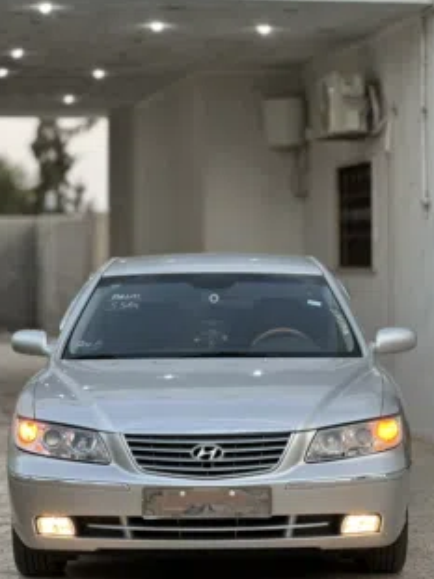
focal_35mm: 99
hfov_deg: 14.9
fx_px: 1656
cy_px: 227
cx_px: 212
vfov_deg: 19.8
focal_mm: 9
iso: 200
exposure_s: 1/100
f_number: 2.8
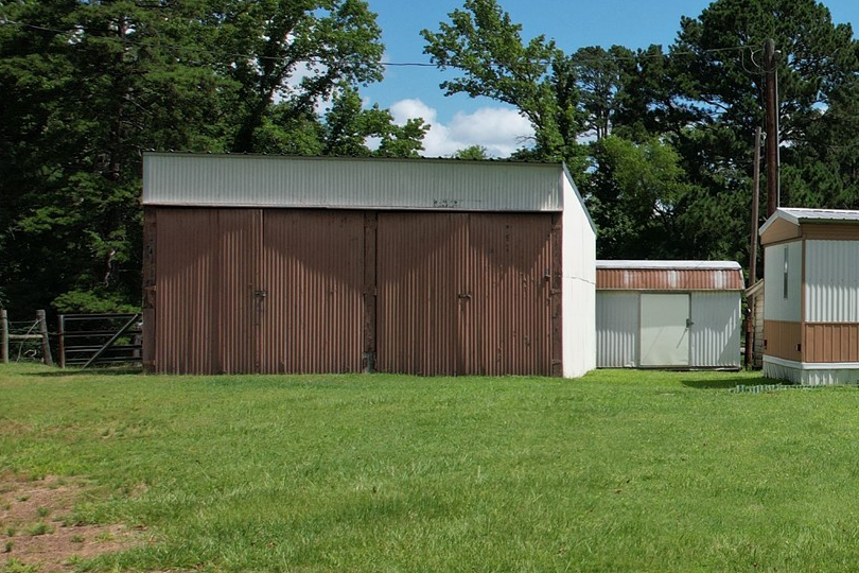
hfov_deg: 28.0
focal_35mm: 59
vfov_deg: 23.0
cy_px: 271
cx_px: 1123
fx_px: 1408
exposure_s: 1/2500
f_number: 2.8
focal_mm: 8.38
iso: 130
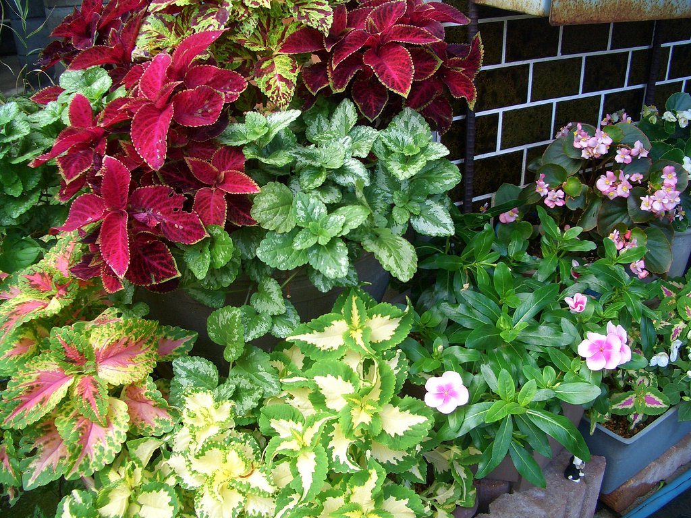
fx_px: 699
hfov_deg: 52.6
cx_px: 346
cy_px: 259
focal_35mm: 35
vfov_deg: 40.7
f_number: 2.6
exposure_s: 1/80
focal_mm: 5.8
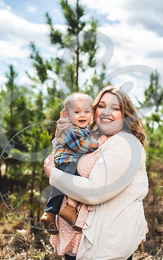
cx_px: 79
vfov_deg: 38.9
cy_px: 131
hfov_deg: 24.9
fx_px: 369
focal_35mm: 52
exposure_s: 1/2000
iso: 100
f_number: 2.8
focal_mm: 50
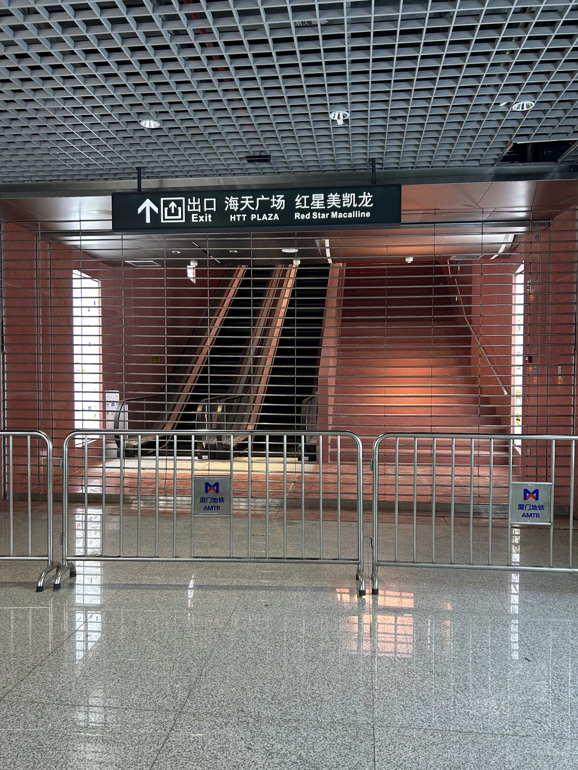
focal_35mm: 27
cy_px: 383
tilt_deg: -2.2
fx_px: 601
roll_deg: -0.1
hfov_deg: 51.3
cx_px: 295
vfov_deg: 65.3
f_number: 1.5
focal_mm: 5.7
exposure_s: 1/50
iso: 125
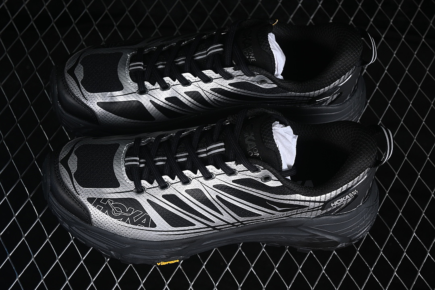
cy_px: 145
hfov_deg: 27.0
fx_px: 906
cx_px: 218
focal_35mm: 75
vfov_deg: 18.2
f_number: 6.3
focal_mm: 50
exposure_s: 1/60
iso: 160
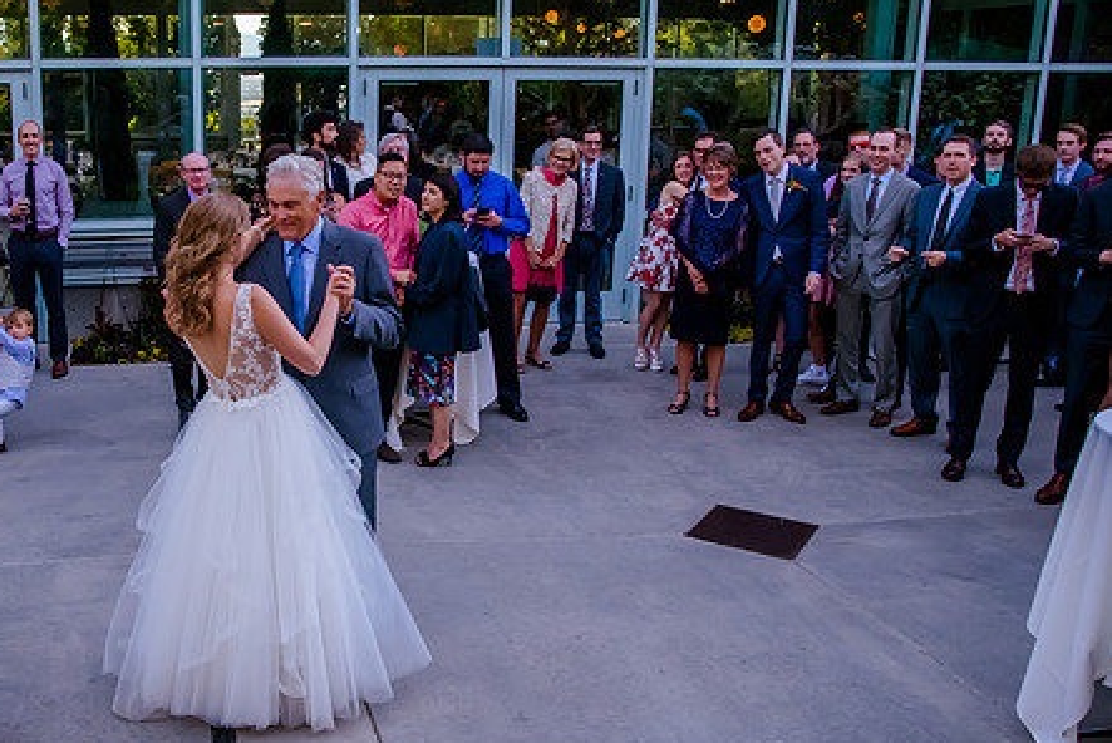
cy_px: 378
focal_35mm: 37
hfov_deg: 49.9
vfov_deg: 36.0
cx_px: 290
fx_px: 1144
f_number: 8
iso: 3200
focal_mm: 24
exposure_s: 1/320
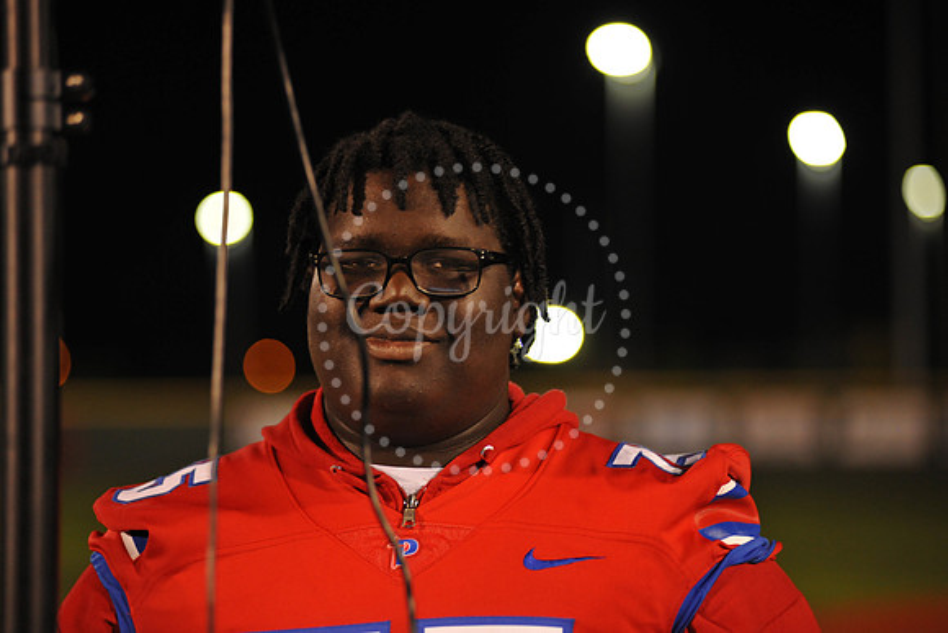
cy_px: 316
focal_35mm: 120
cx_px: 474
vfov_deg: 11.4
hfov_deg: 17.1
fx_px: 3161
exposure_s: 1/125
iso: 1600
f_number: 2.8
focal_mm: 120
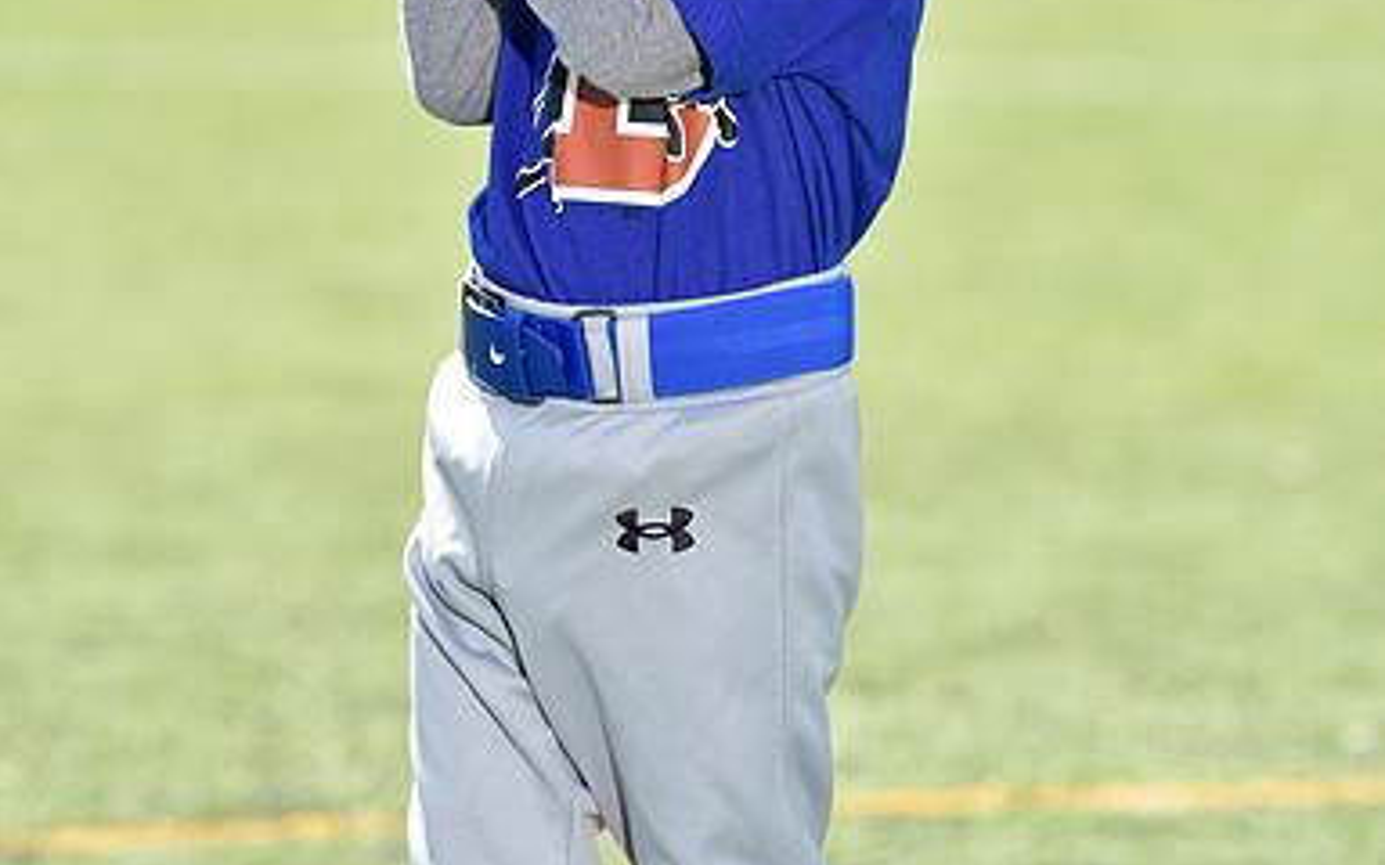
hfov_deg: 6.8
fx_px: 11626
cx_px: 691
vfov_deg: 4.3
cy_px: -133
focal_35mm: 308
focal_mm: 200
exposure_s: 1/250
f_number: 5.6
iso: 100
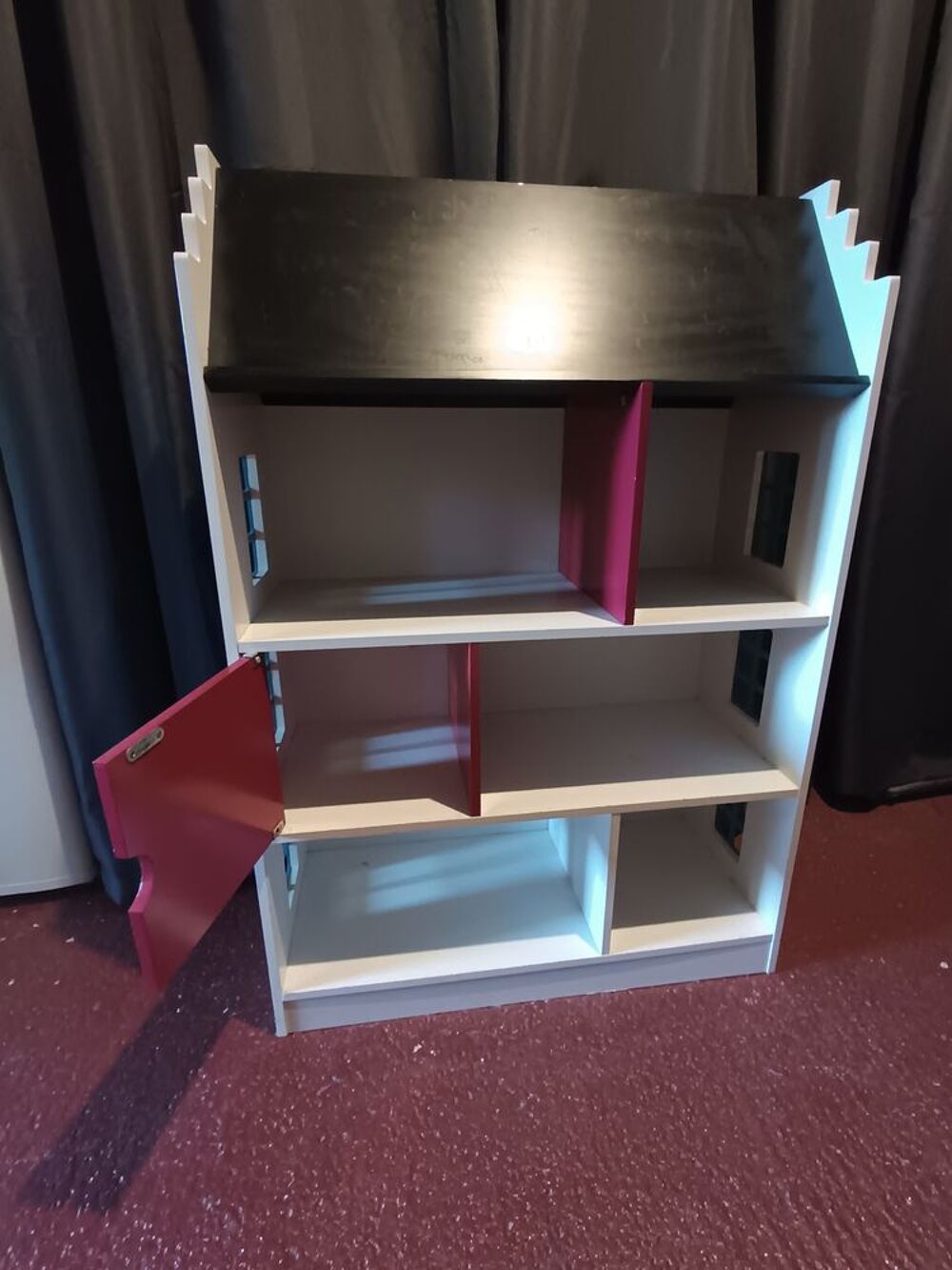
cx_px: 476
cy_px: 635
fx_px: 587
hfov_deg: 78.1
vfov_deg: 94.5
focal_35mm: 16
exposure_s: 1/25
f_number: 2.2
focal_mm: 1.65
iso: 1010
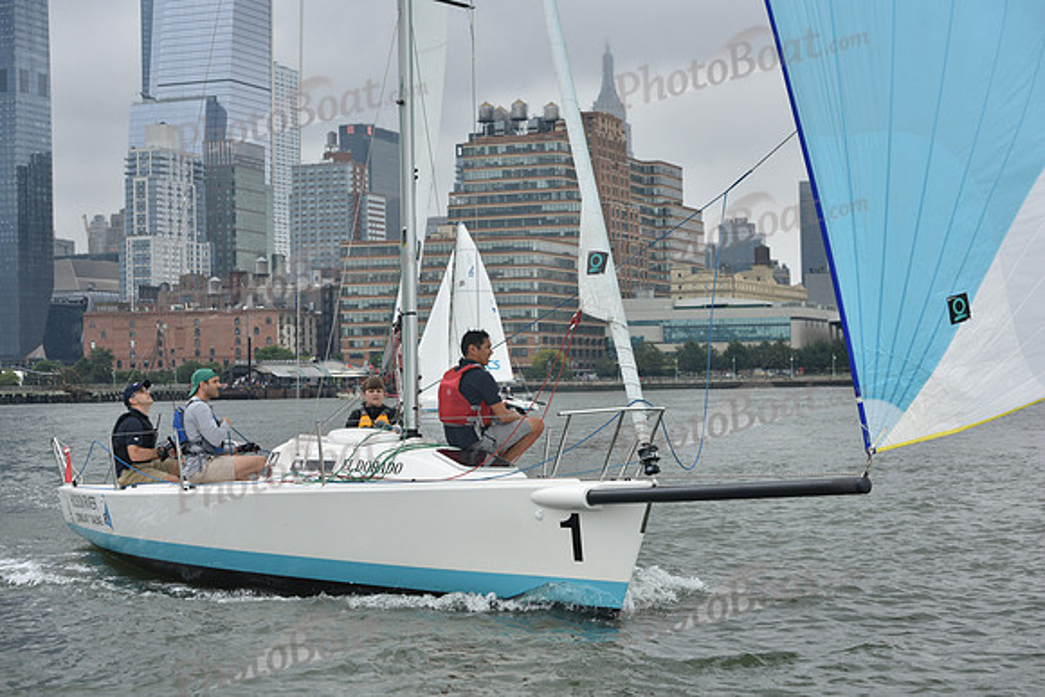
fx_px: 2032
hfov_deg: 28.8
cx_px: 522
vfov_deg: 19.5
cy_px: 348
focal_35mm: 70
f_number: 7.1
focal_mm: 70
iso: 400
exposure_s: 1/800
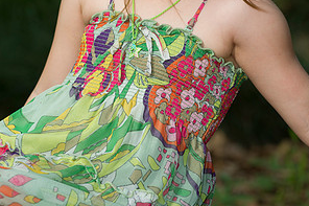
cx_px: 155
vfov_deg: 5.3
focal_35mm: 258
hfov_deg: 8.0
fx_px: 2213
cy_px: 23
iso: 200
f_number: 5.6
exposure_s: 1/100
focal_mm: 170
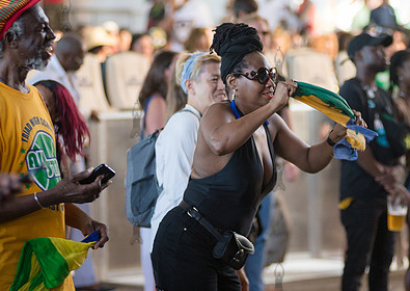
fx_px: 2335
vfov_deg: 7.1
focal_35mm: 201
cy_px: 166
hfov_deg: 10.0
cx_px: 243
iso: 1600
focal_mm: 125
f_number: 2.8
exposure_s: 1/640
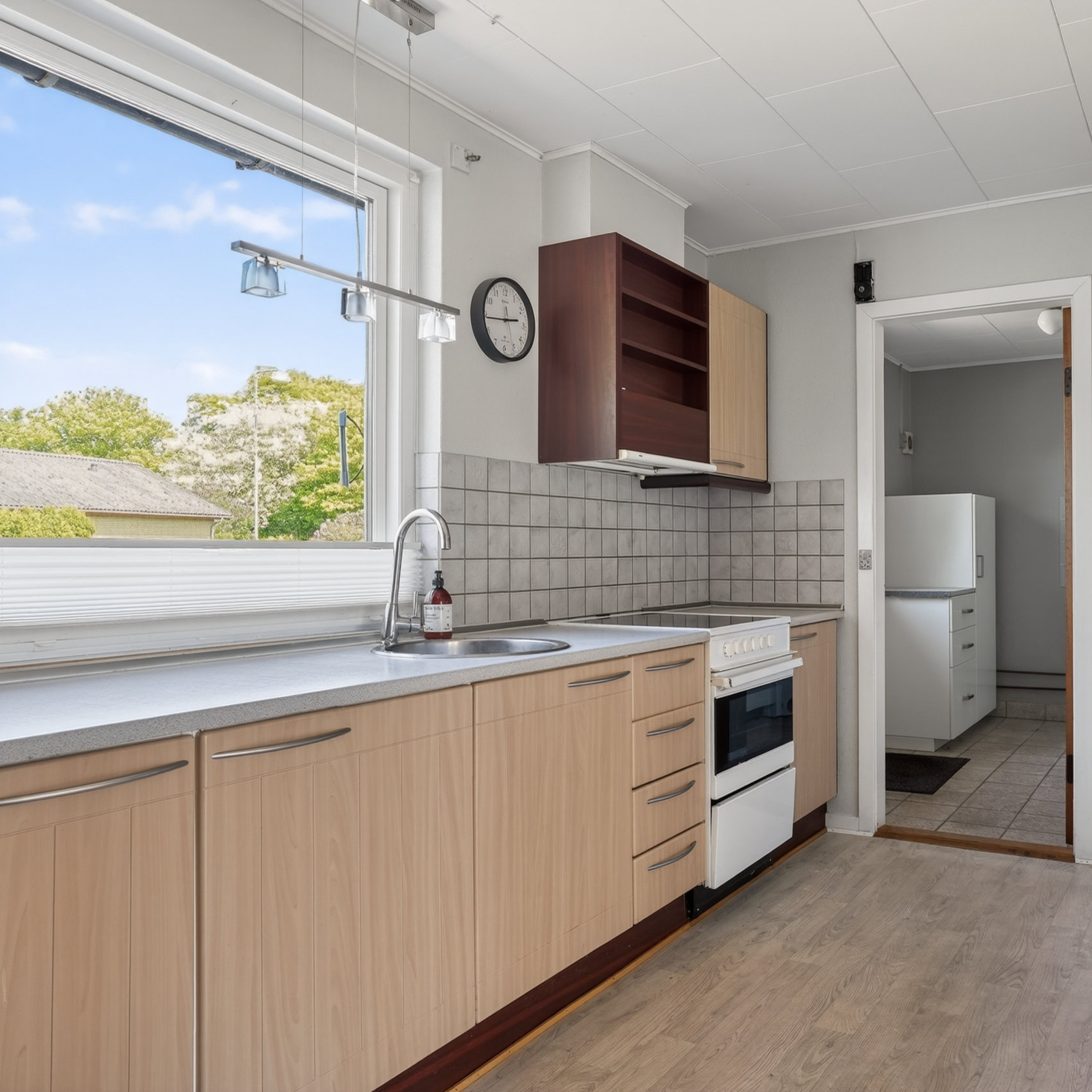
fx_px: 964
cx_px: 696
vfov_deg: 59.1
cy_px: 545
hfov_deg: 58.2
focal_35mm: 27
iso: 400
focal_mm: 21
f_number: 8
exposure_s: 1/3.33
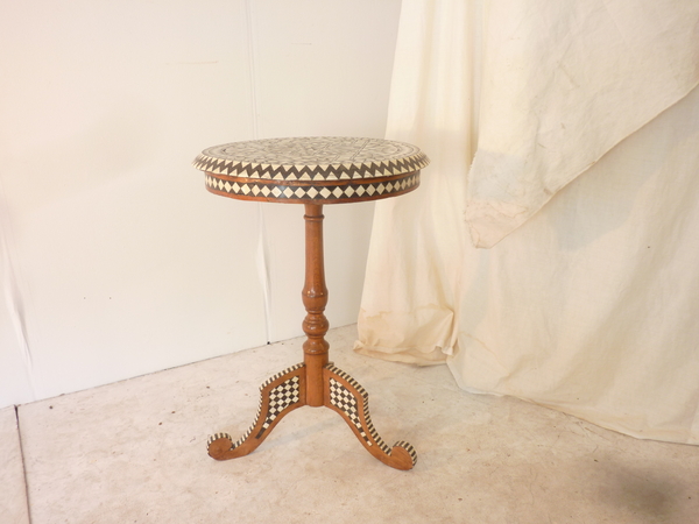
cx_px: 350
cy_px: 262
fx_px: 586
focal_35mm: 29
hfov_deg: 61.7
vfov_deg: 48.2
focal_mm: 4.7
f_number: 3.4
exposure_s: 1/8
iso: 80
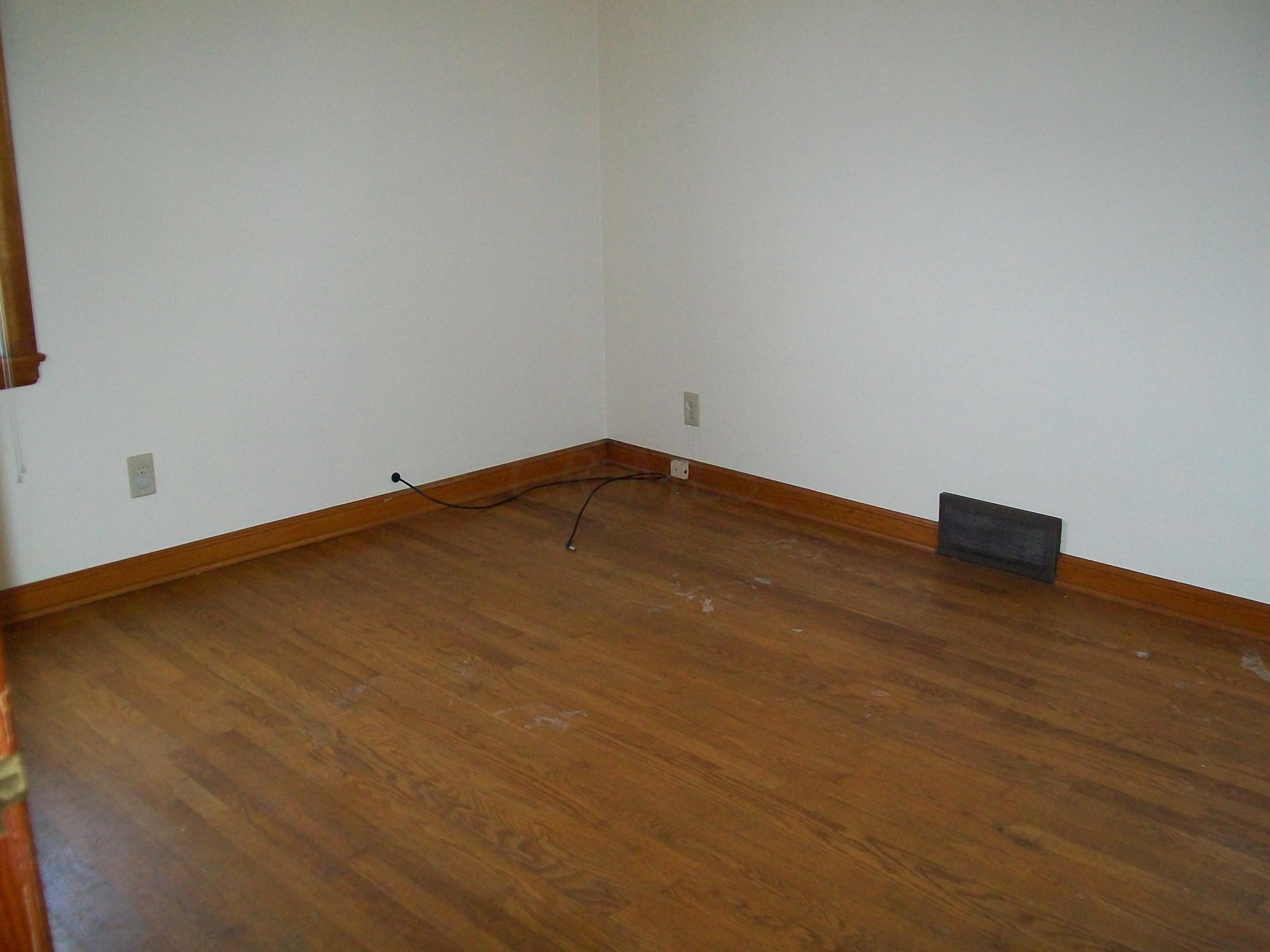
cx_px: 635
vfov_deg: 39.7
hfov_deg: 51.4
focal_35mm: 36
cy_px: 476
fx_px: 1321
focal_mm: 6
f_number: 2.7
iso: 160
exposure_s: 1/60
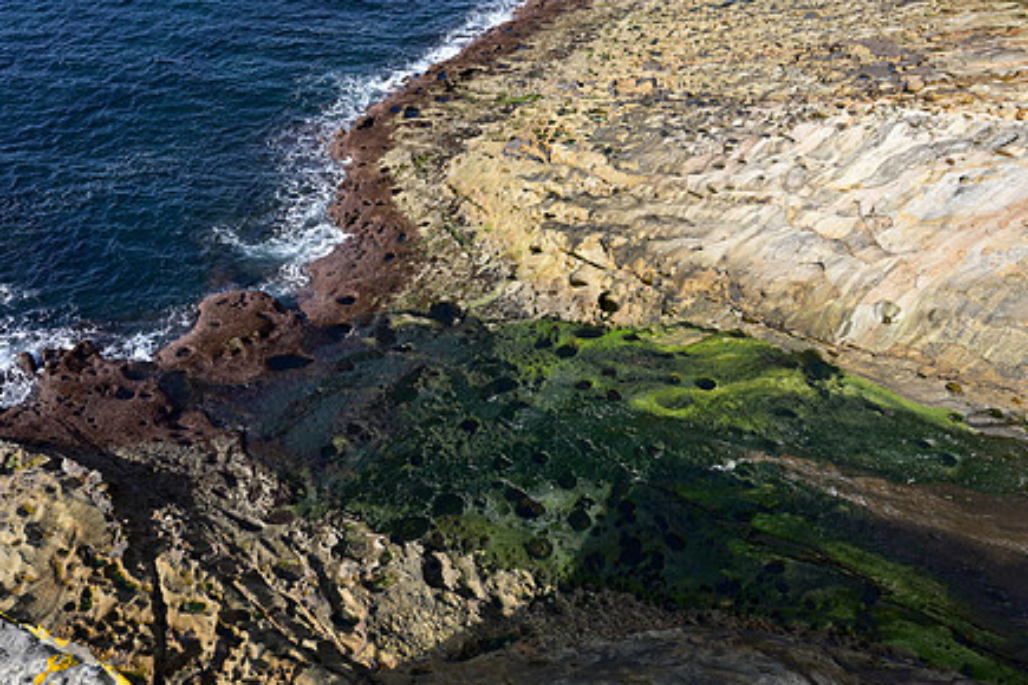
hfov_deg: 58.7
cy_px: 342
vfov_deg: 41.1
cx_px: 513
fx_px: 914
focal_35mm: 32
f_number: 8
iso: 100
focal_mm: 24
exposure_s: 1/125
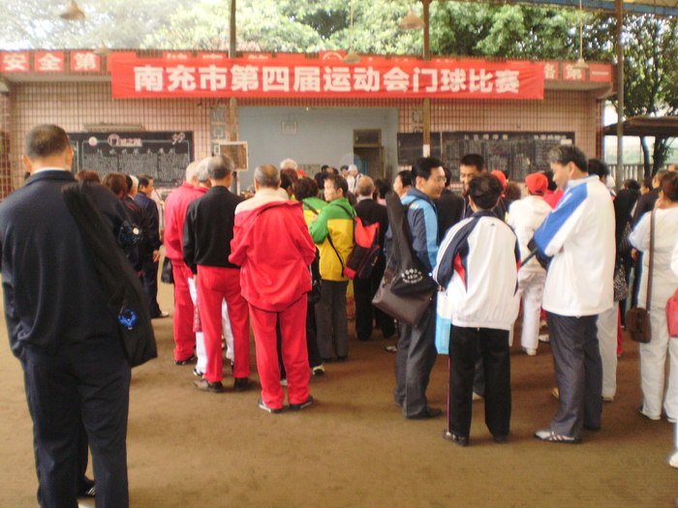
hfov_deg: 51.4
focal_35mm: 36
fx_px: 705
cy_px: 254
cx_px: 339
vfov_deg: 39.7
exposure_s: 1/30
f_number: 3.1
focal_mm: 6.3
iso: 250
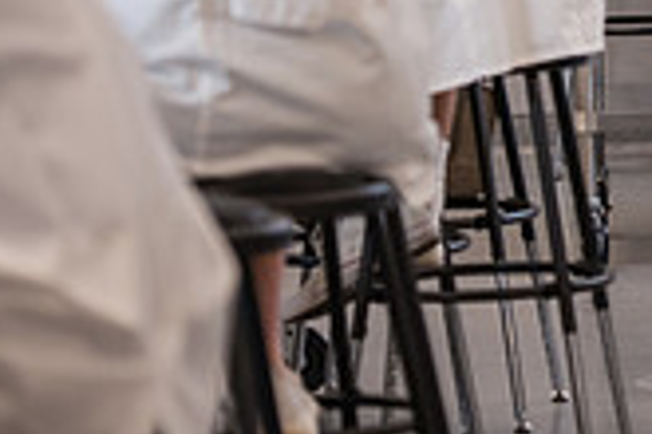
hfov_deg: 5.8
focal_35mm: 351
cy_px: -187
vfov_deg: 3.9
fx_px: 6357
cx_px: 1027
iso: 640
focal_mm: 100
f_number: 3.2
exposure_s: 1/200
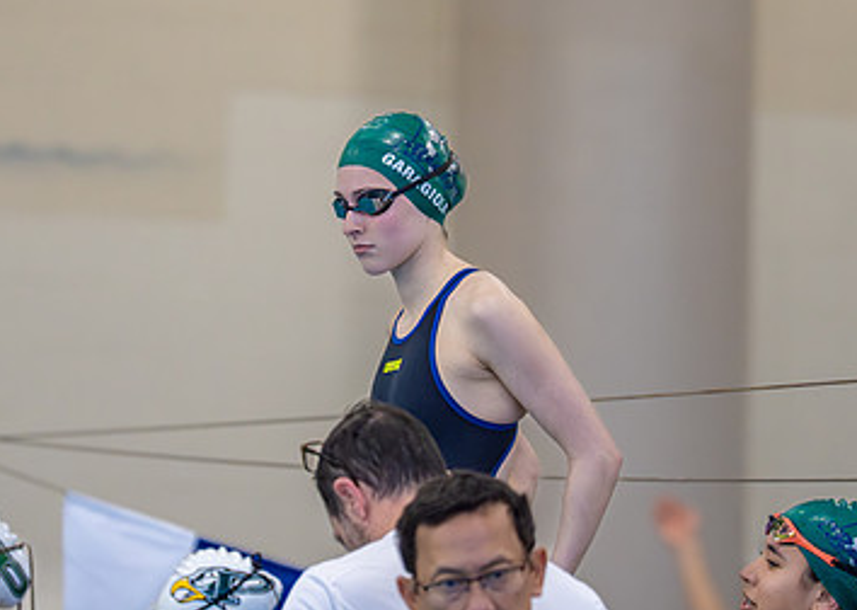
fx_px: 10721
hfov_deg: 4.6
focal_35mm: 441
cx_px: 367
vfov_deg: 3.3
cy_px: 293
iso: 2500
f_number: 2.8
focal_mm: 194
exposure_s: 1/1000
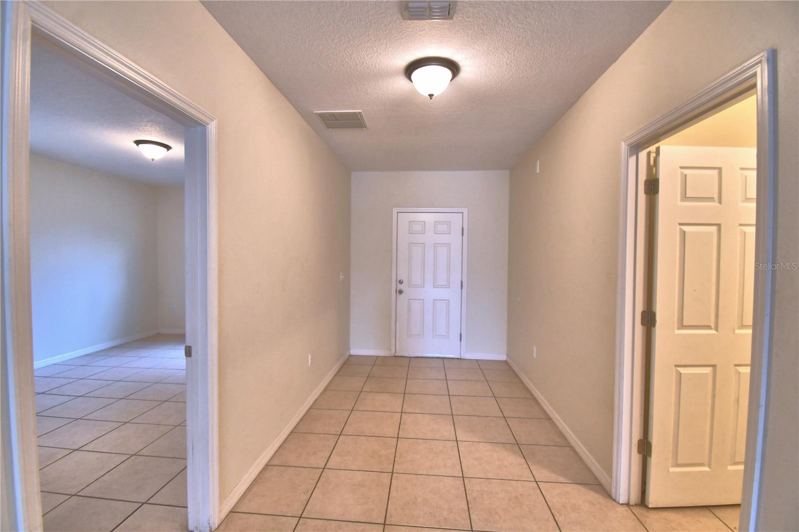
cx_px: 400
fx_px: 333
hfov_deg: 100.4
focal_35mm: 15
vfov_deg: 77.3
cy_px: 266
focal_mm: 10
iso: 450
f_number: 4.5
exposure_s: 1/30
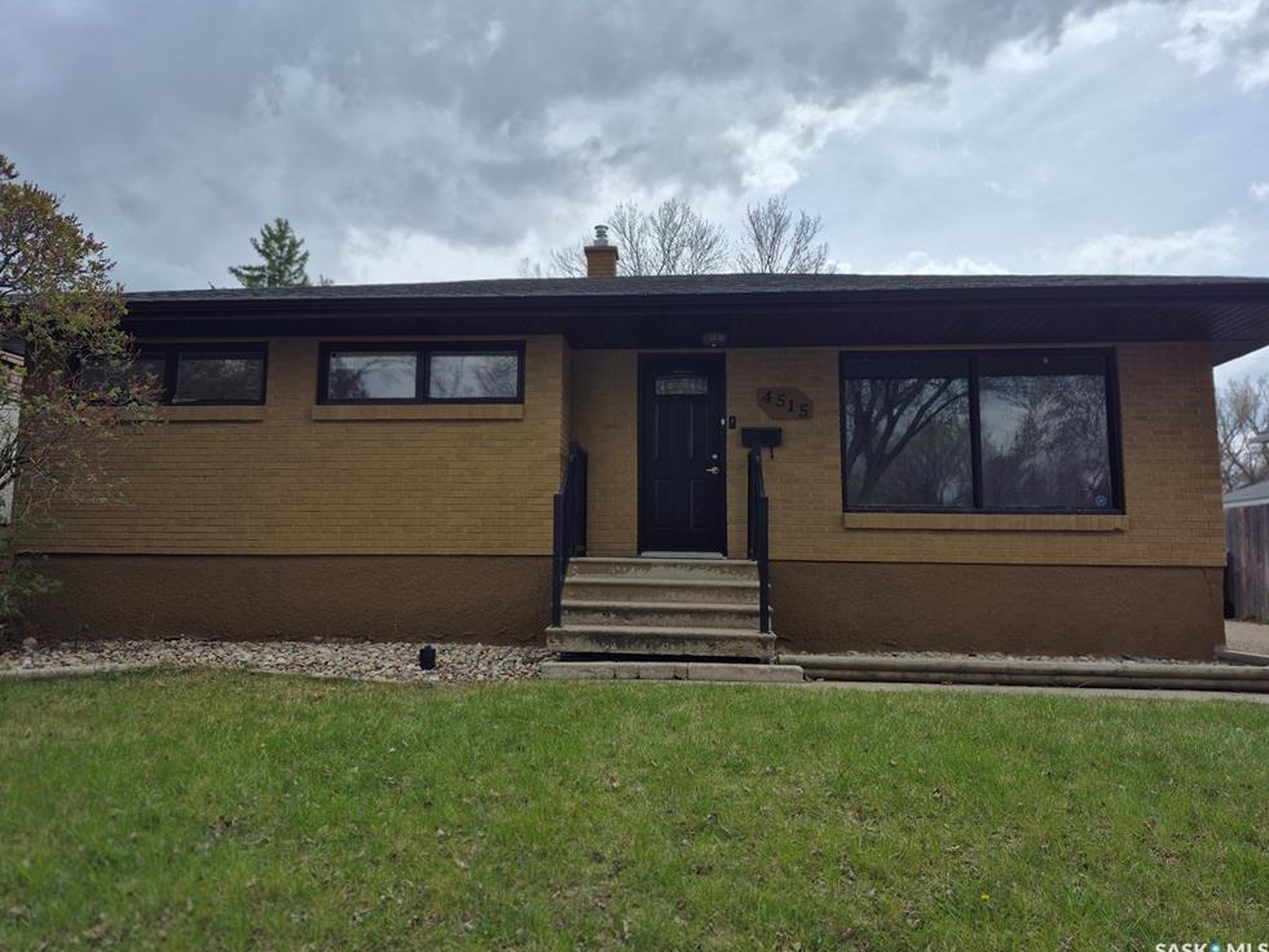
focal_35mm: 24
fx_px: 880
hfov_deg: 71.6
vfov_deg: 56.8
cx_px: 621
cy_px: 464
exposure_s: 1/2544
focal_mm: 5.4
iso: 25
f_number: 1.8
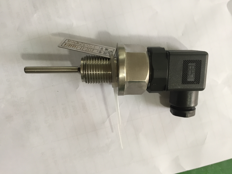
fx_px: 194
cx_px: 116
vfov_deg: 48.2
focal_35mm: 29
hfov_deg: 61.7
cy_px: 87
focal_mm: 4.15
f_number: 2.2
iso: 80
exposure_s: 1/33
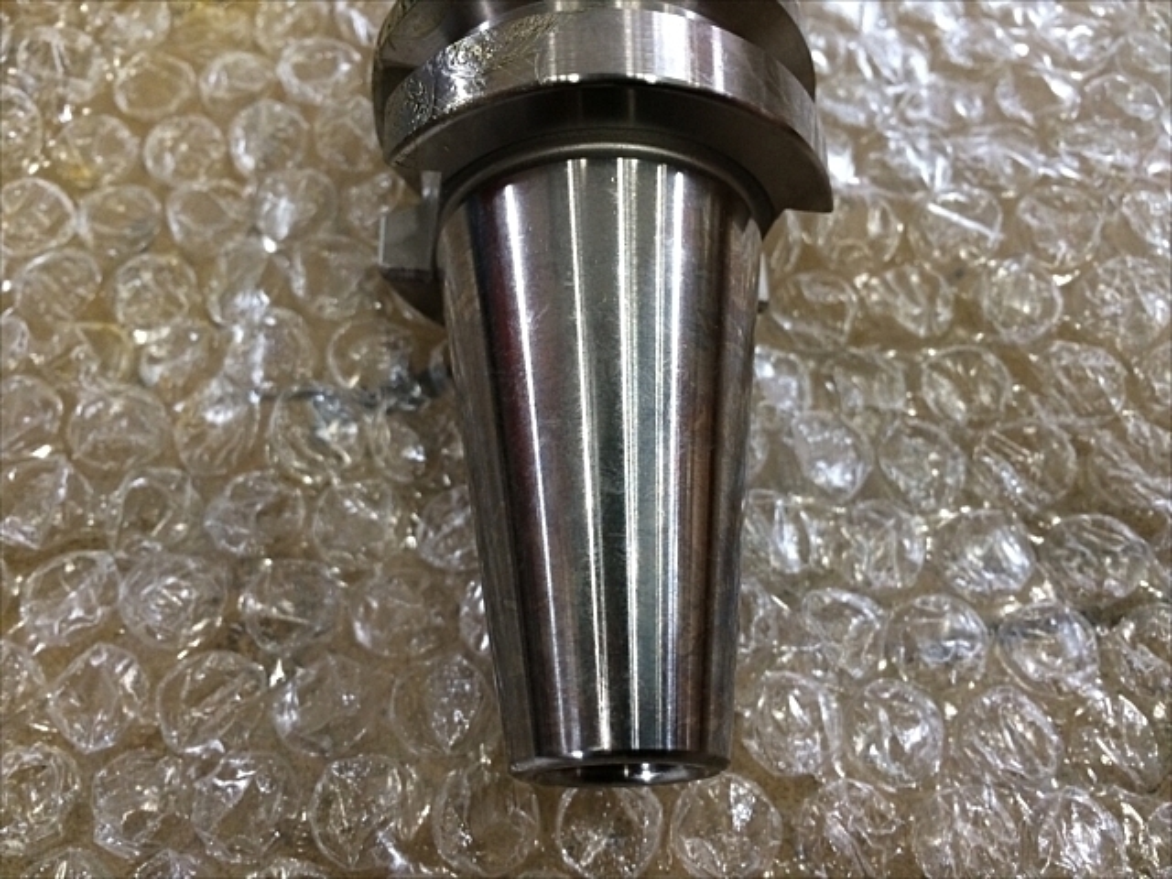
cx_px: 586
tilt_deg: -66.3
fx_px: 982
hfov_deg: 61.7
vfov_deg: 48.2
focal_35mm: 29
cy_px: 440
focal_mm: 4.15
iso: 160
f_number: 2.2
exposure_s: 1/30
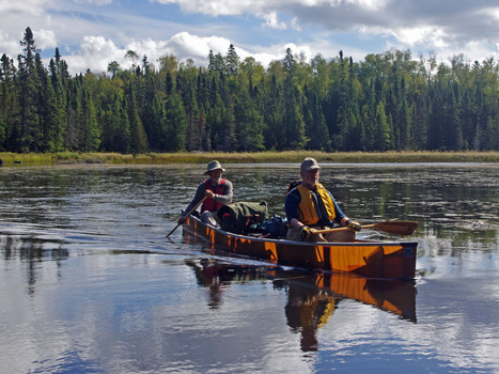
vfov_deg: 27.5
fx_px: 764
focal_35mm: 53
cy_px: 178
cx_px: 240
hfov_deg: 36.2
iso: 200
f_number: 7.1
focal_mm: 30.63
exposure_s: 1/160
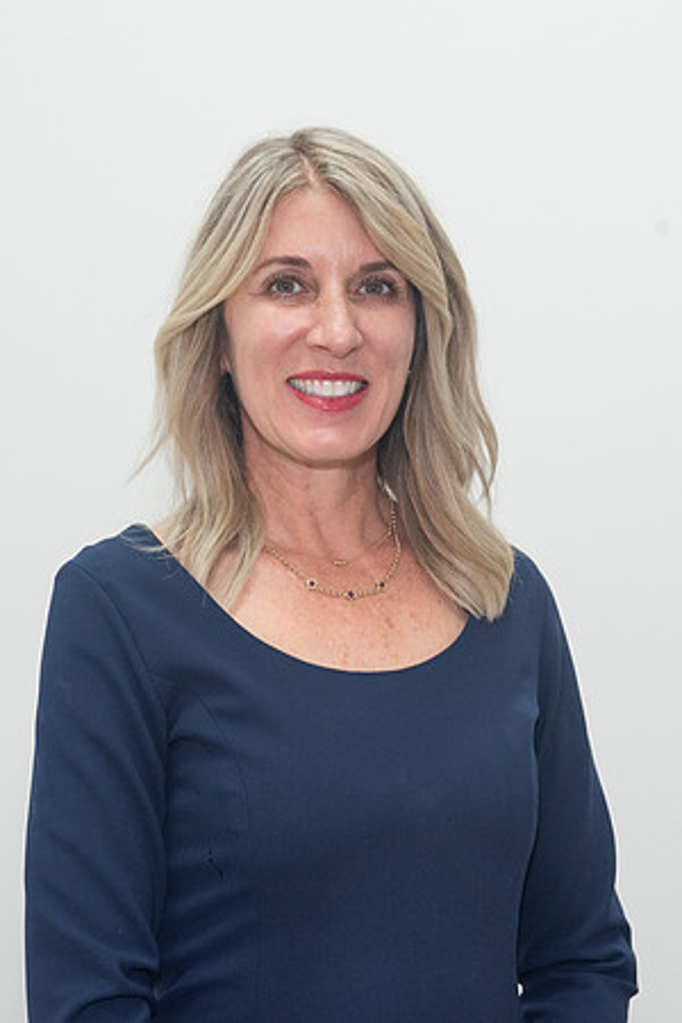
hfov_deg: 13.7
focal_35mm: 100
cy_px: 475
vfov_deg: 20.5
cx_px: 329
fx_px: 2832
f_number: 7.1
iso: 400
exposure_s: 1/100
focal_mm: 62
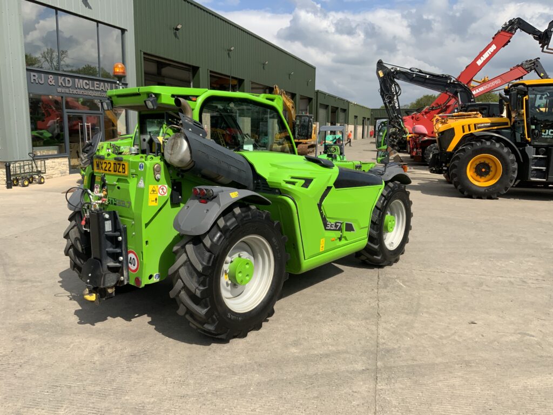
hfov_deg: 61.7
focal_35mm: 29
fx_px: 463
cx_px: 276
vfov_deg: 48.2
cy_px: 208
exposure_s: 1/2427
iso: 16
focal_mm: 3
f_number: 1.8
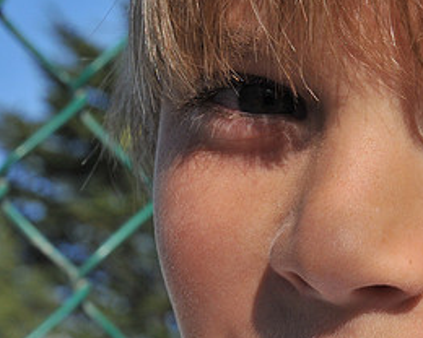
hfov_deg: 12.1
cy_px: 256
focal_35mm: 157
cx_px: 444
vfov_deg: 9.8
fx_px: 1966
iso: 400
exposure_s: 1/500
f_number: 11
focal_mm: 50
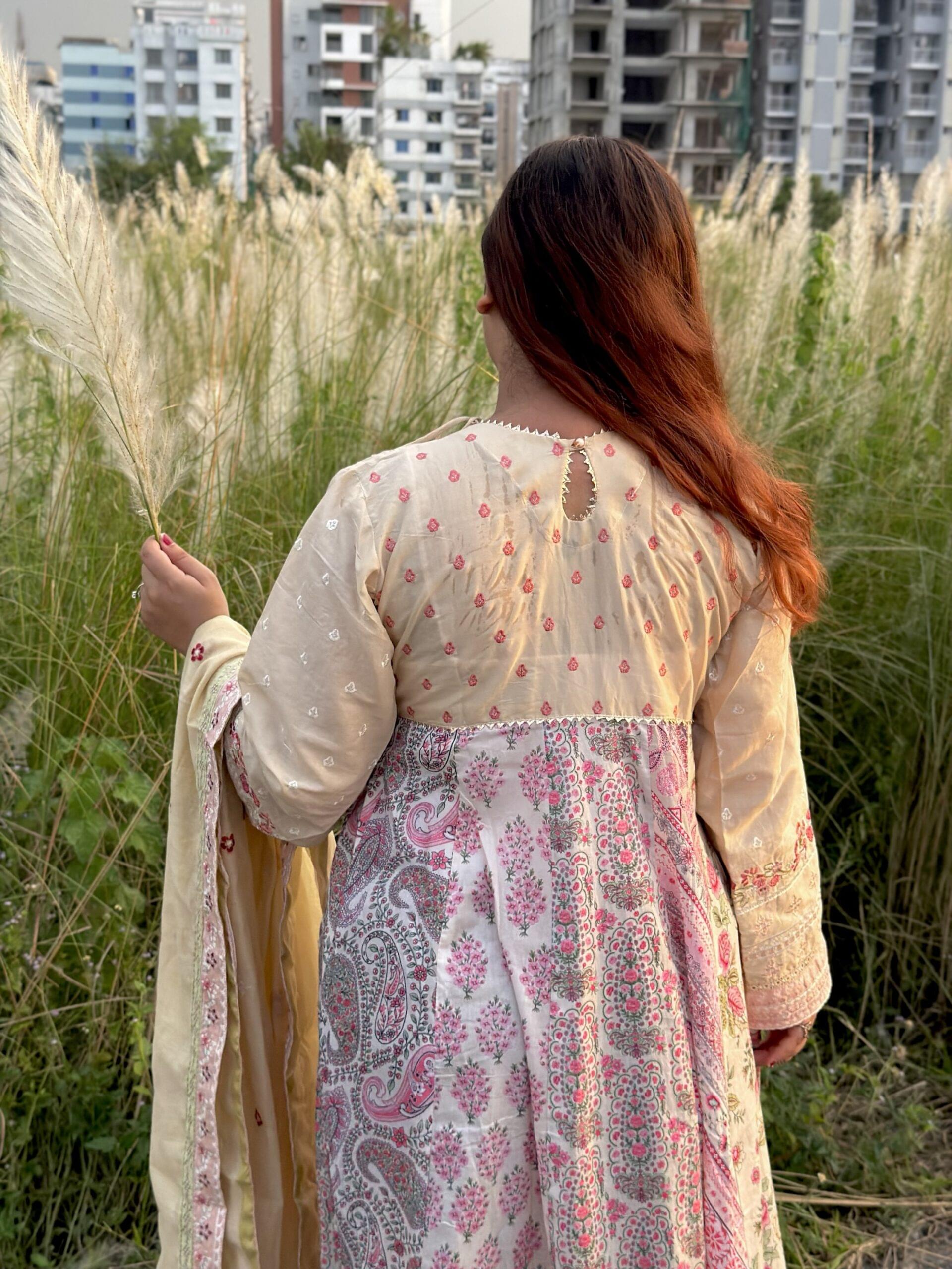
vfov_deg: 39.7
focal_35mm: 48
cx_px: 476
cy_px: 634
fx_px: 1760
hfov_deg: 30.3
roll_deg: -1.9
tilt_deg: -12.8
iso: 250
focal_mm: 6.76
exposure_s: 1/1608
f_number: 1.78
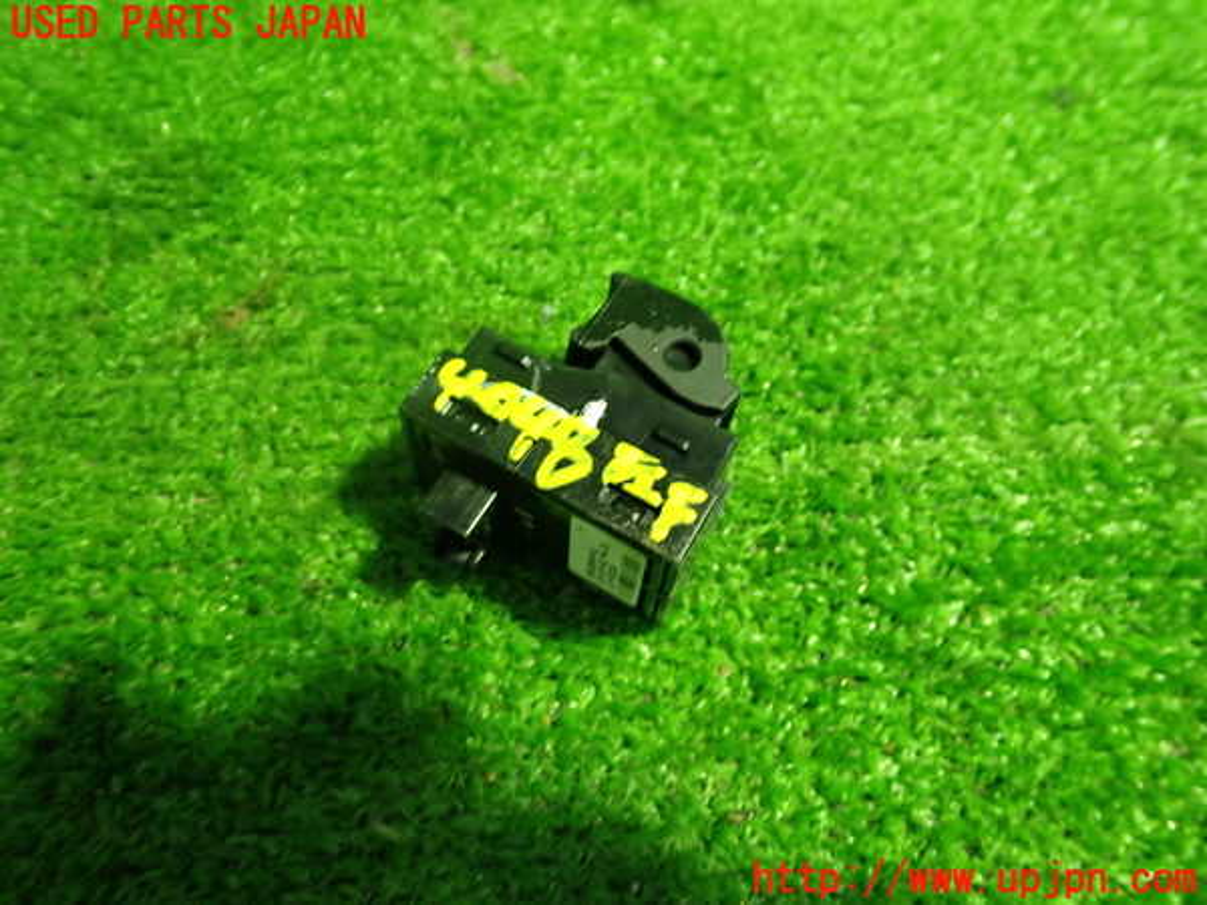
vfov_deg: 46.8
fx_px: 1046
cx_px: 604
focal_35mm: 30
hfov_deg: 60.0
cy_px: 452
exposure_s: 1/30
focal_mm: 5.4
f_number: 2.3
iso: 400
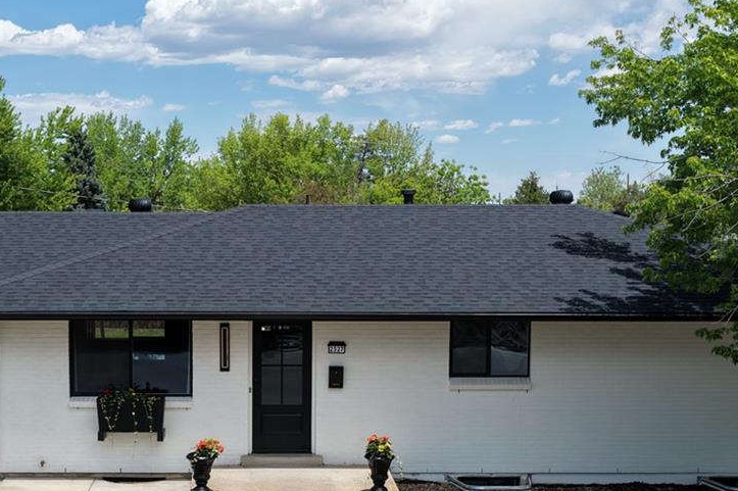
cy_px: 369
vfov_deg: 21.7
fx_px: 1270
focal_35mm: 62
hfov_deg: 32.2
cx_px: 263
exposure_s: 1/240
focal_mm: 14.45
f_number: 2.8
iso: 160
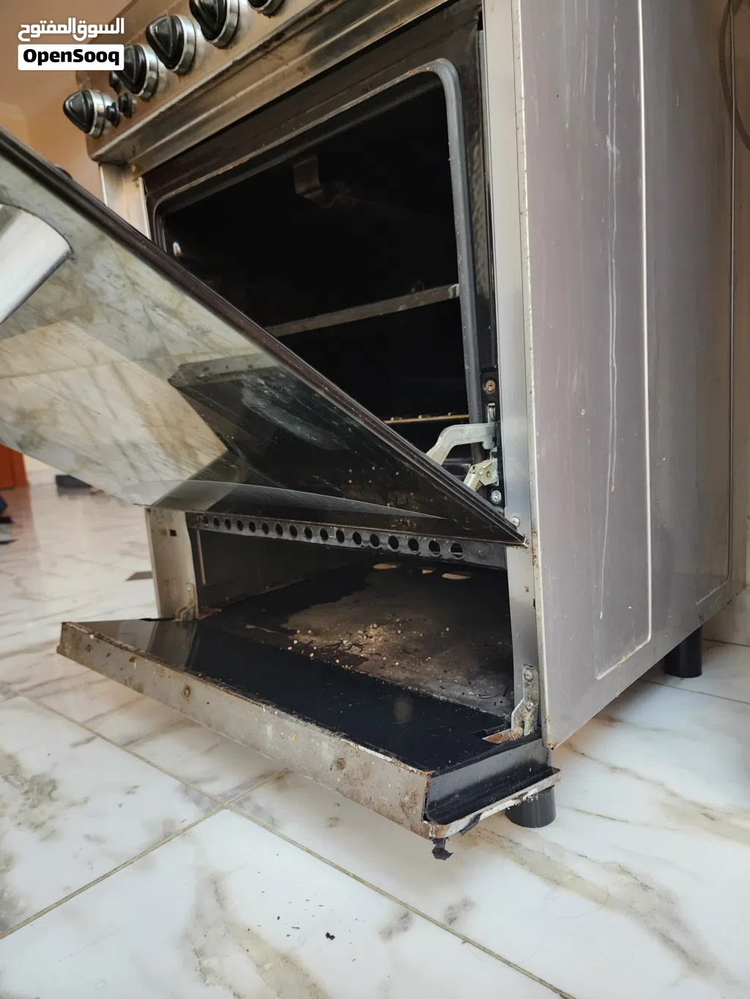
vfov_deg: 73.9
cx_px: 375
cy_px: 500
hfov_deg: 58.9
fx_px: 664
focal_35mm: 23
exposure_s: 1/25
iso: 1000
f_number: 1.8
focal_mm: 6.4
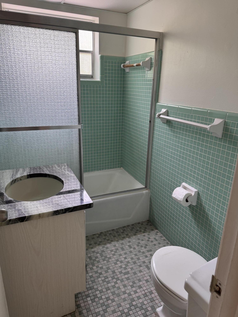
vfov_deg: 71.6
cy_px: 158
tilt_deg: -18.7
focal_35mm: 24
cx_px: 119
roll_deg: -1.0
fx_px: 220
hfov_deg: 56.8
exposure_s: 1/121
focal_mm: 6.76
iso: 100
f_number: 1.78
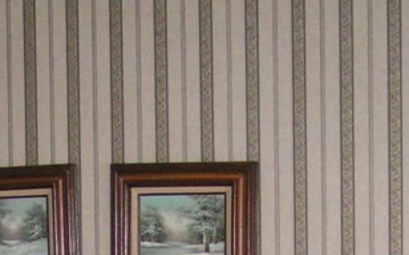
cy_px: 482
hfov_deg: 15.5
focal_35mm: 134
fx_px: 1493
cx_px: 104
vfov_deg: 9.2
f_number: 2.8
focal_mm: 5.8
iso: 200
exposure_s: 1/40
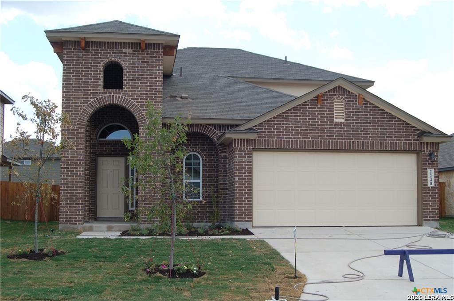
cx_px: 227
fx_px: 605
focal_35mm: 48
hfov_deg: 41.2
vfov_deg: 28.0
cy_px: 150
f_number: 8
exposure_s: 1/250
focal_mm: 32
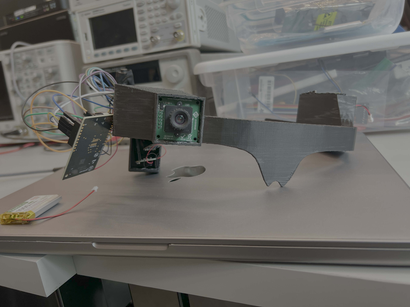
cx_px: 204
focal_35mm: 27
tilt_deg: -14.5
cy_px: 148
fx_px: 320
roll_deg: +7.3
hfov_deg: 65.3
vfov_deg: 51.3
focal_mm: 5.7
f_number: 1.5
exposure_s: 1/60
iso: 80
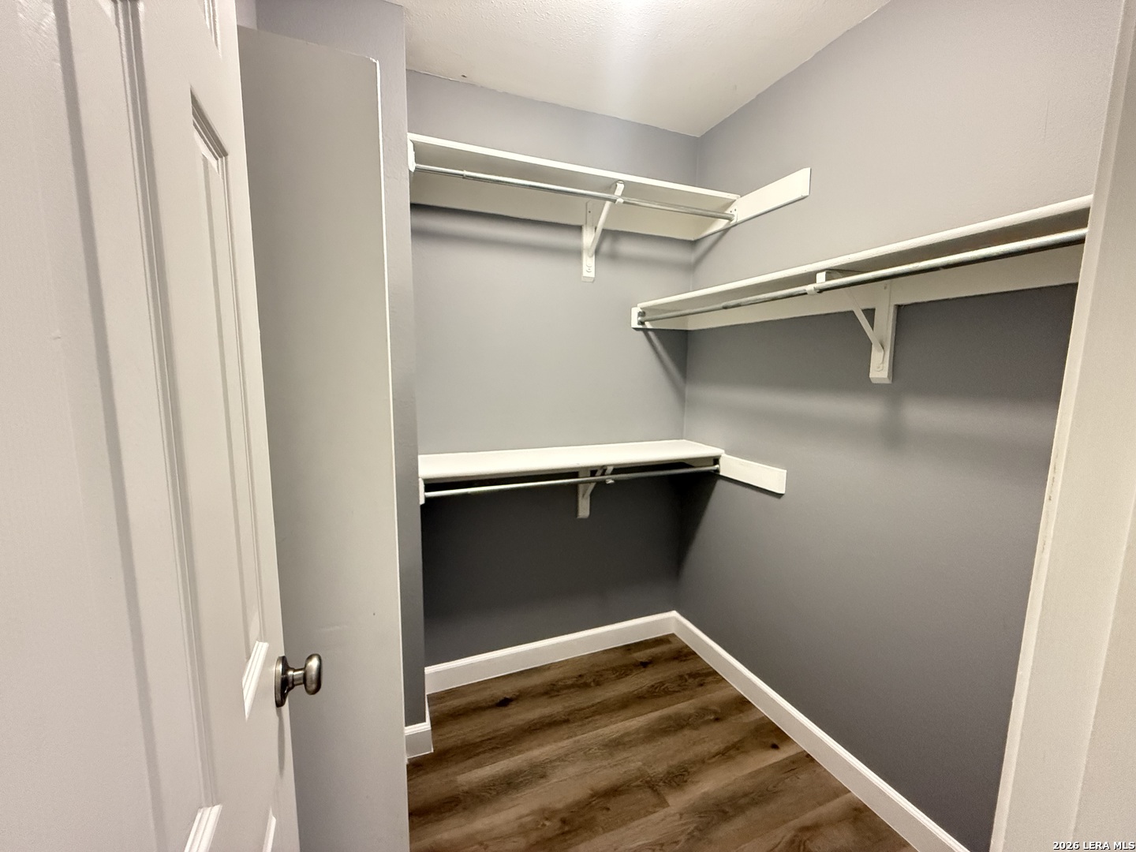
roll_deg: -1.3
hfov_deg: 102.1
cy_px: 426
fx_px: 459
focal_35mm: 14
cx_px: 568
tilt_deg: -7.1
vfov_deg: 85.7
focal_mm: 2.22
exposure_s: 1/60
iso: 800
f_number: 2.2
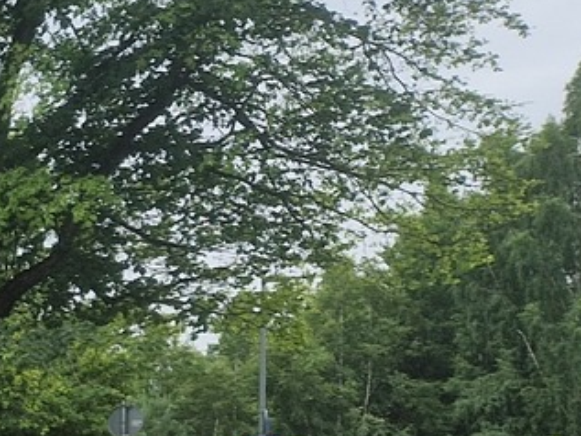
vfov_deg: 12.2
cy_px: 650
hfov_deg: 12.7
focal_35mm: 116
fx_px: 1948
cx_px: -860
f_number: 1.8
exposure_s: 1/180
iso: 50
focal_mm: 5.4
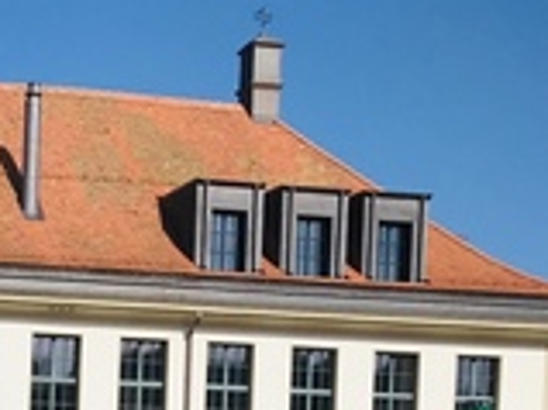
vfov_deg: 14.3
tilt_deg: -1.8
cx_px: -246
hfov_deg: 18.7
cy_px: 682
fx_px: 1487
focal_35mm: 94
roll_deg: -1.5
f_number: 1.8
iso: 20
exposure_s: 1/4808
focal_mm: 3.99
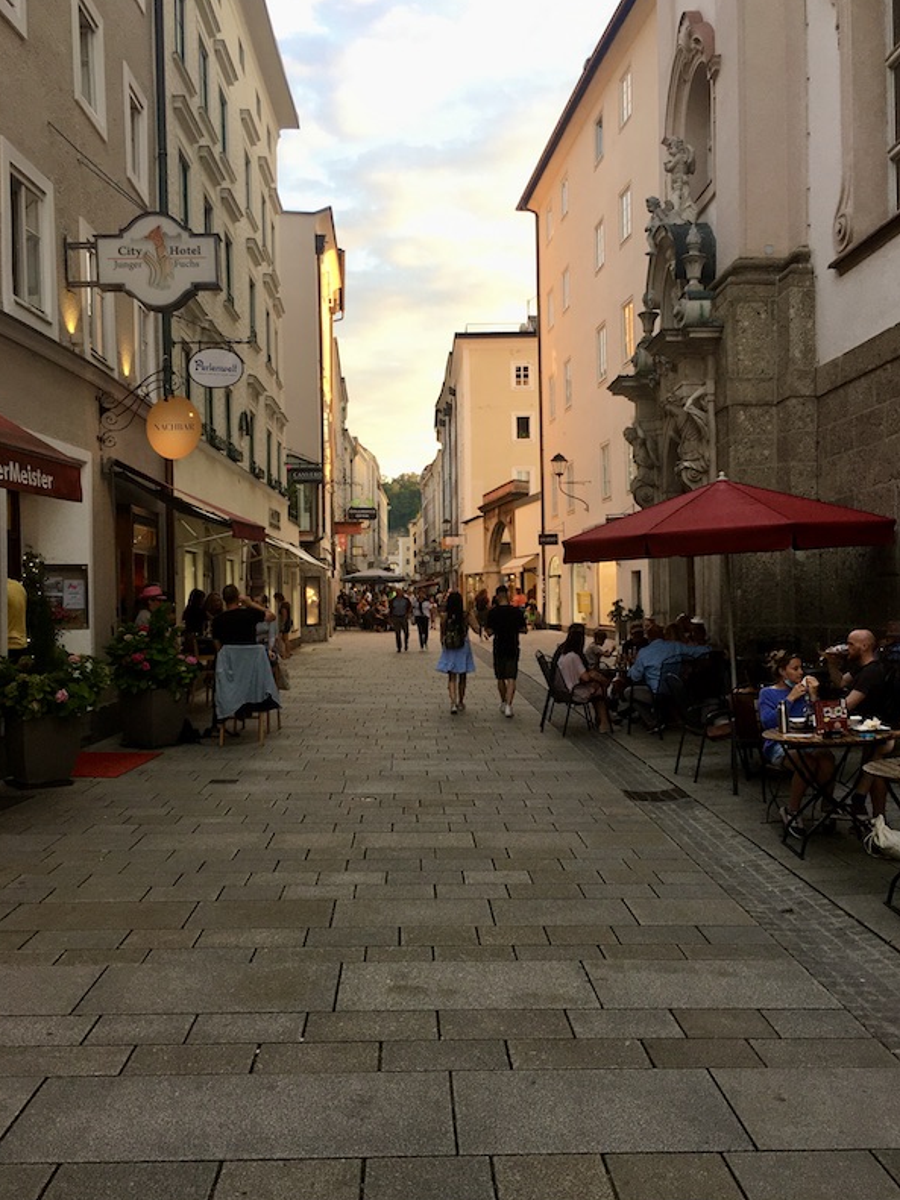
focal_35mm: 33
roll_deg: +1.7
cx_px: 496
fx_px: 1144
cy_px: 589
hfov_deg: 42.9
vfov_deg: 55.4
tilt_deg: +0.4
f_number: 2.2
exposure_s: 1/100
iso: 40
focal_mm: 4.15
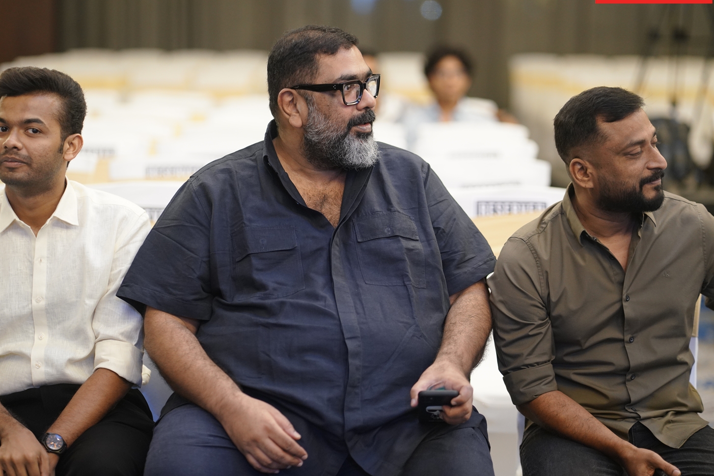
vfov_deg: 14.1
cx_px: 324
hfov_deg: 21.0
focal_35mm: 97
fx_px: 1924
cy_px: 212
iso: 1250
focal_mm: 85
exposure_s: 1/200
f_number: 1.8
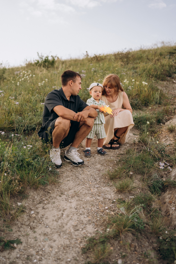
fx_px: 257
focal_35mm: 35
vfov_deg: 54.4
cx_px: 88
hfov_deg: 37.9
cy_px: 132
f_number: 2
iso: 100
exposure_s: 1/200
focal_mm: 35
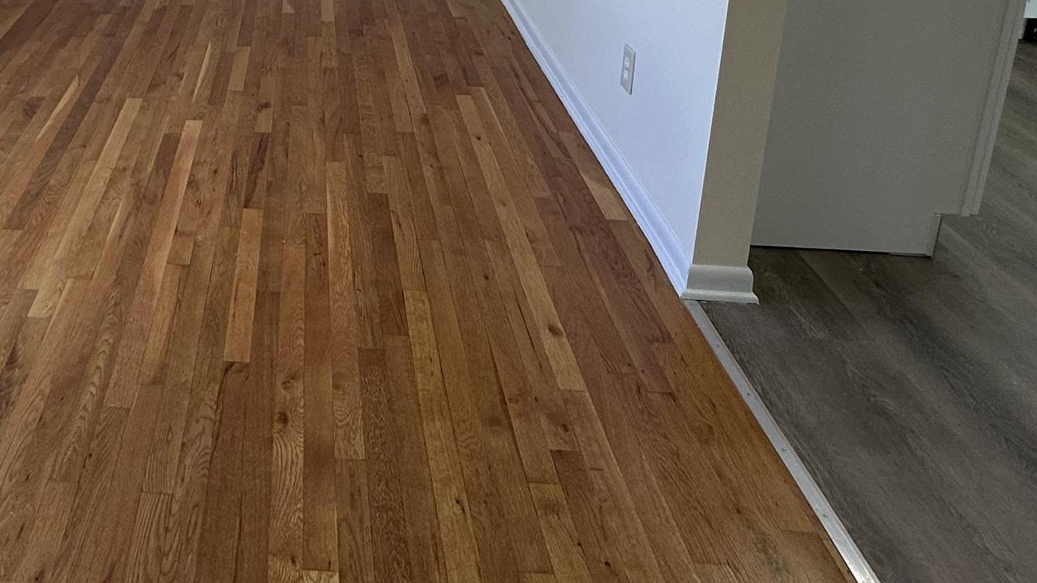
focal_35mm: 36
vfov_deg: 29.9
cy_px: -39
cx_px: 211
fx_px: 990
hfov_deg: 51.9
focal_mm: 2.22
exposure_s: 1/120
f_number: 2.2
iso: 100
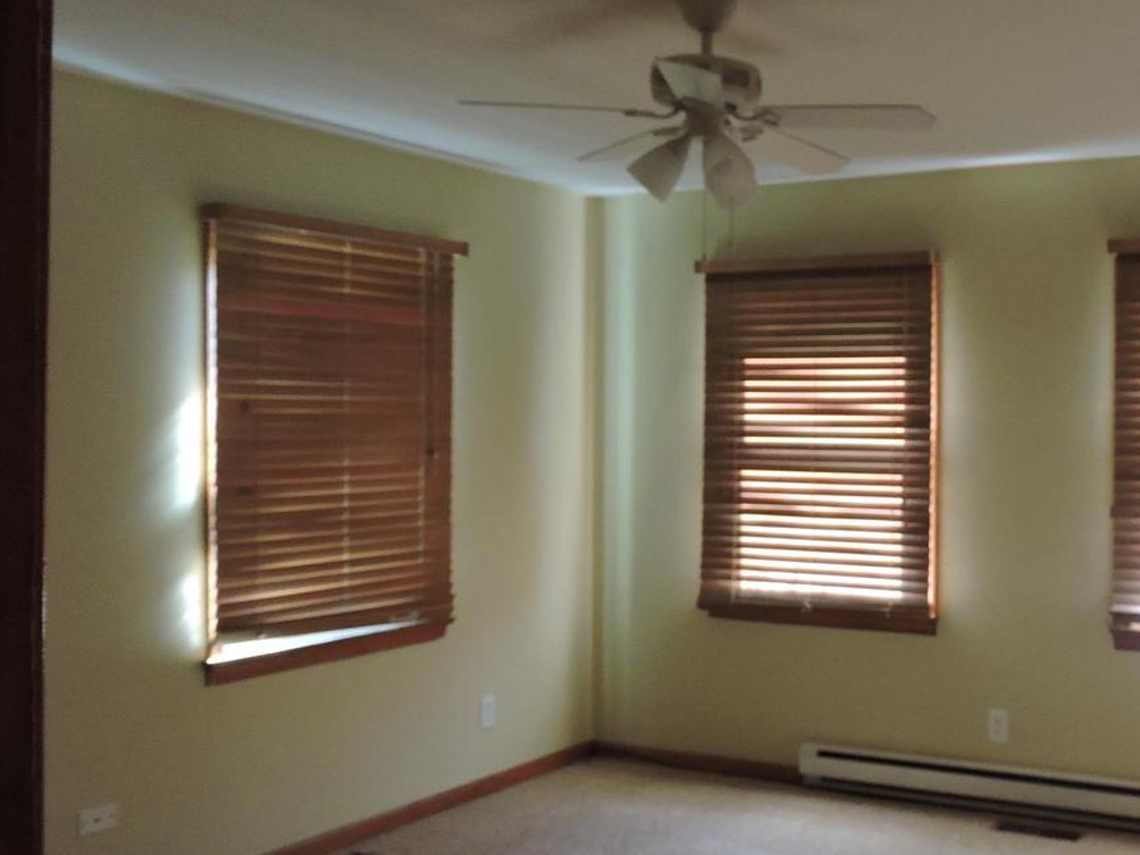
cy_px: 421
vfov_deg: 36.0
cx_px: 873
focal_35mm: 40
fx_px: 1317
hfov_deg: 45.0
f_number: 3.3
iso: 400
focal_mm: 4.3
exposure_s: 1/25
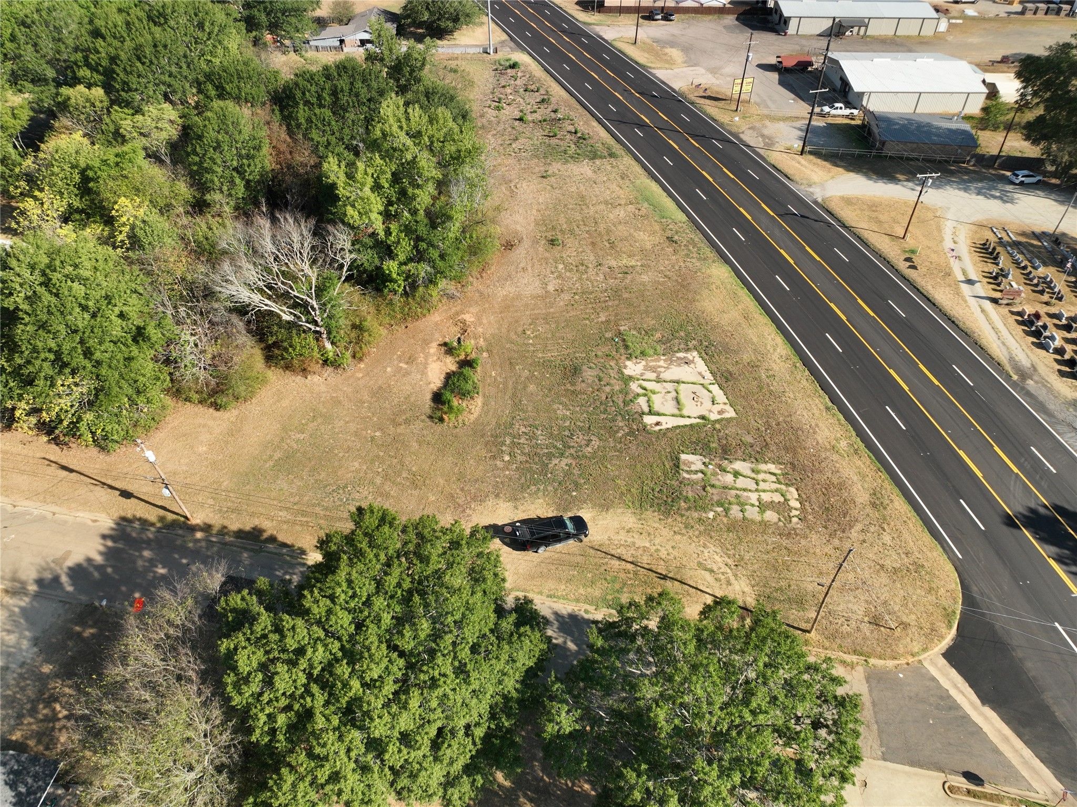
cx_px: 538
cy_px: 404
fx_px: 746
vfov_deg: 56.8
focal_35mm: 24
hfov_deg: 71.6
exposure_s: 1/1250
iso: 130
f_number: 2.8
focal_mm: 12.29
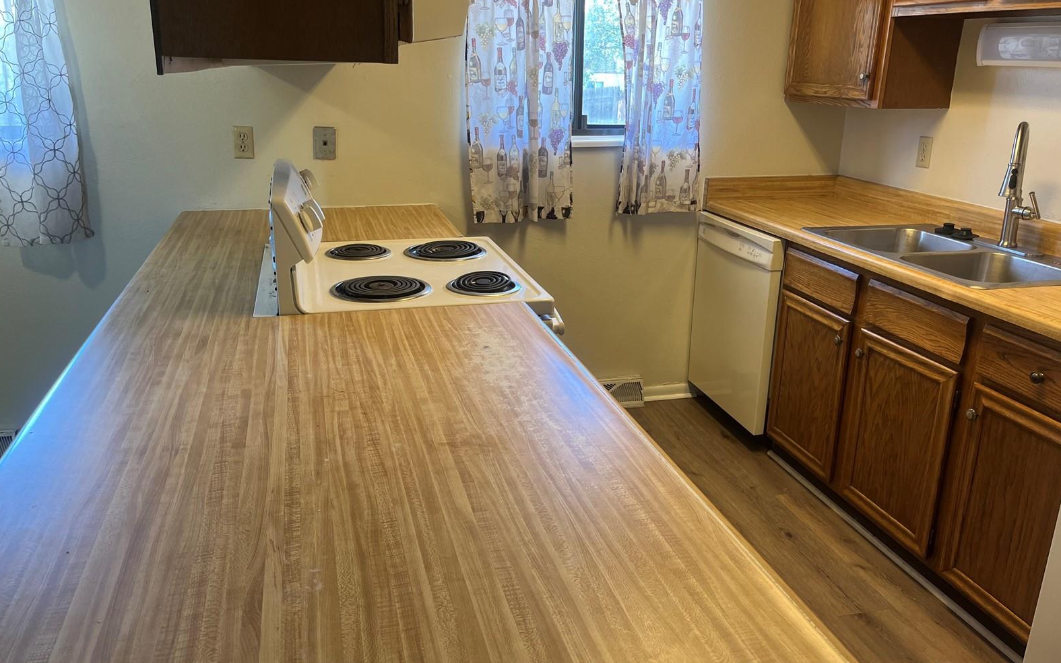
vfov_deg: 44.5
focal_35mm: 28
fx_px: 810
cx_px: 532
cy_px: 309
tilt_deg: -17.2
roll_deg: -1.1
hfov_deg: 66.5
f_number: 1.6
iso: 80
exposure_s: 1/60
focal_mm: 5.1
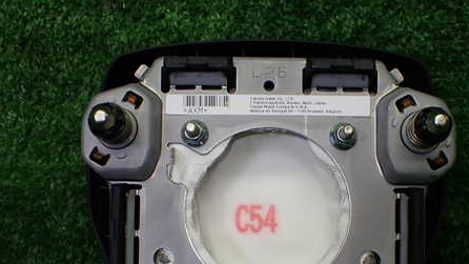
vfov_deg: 26.6
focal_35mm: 44
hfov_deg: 46.3
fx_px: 547
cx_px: 258
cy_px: 215
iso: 125
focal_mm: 5.4
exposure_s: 1/125
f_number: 2.3
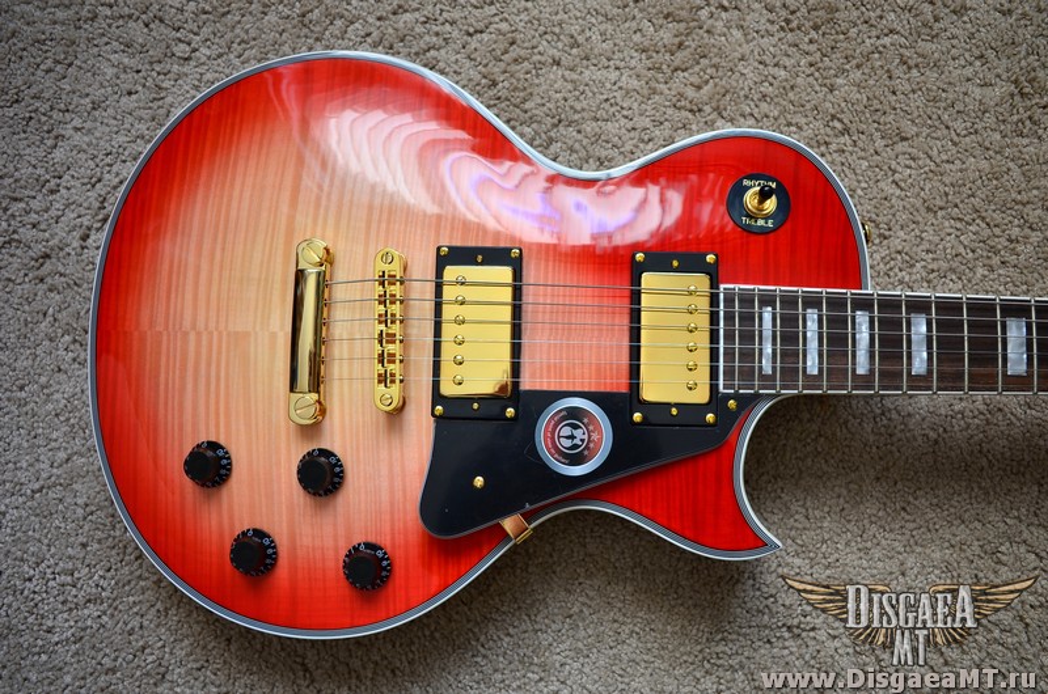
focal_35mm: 28
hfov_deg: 65.6
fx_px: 813
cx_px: 524
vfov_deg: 46.2
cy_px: 347
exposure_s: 1/60
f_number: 4
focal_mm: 18.5
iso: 100
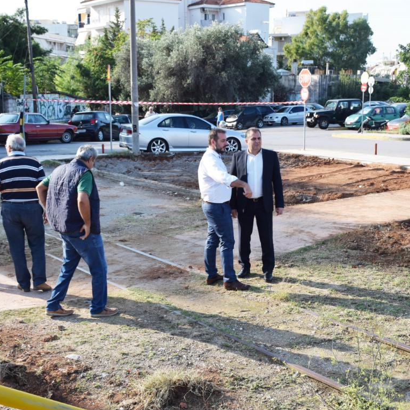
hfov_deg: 34.0
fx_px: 670
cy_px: 205
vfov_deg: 34.0
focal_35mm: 50
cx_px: 195
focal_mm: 26
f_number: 8
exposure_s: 1/250
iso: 200
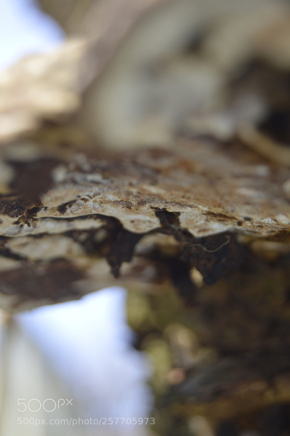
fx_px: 1096
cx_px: 158
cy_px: 205
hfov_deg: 15.1
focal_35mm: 91
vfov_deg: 22.5
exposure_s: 1/125
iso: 160
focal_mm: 55
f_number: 5.6
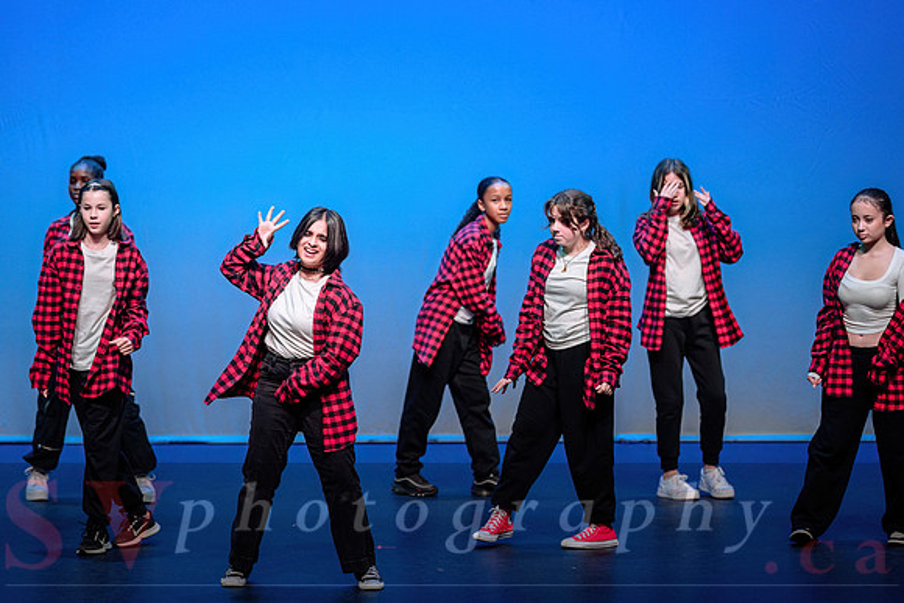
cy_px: 254
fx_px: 4212
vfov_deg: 8.2
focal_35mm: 168
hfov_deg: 12.2
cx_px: 370
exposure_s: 1/400
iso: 1250
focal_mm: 140
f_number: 2.8
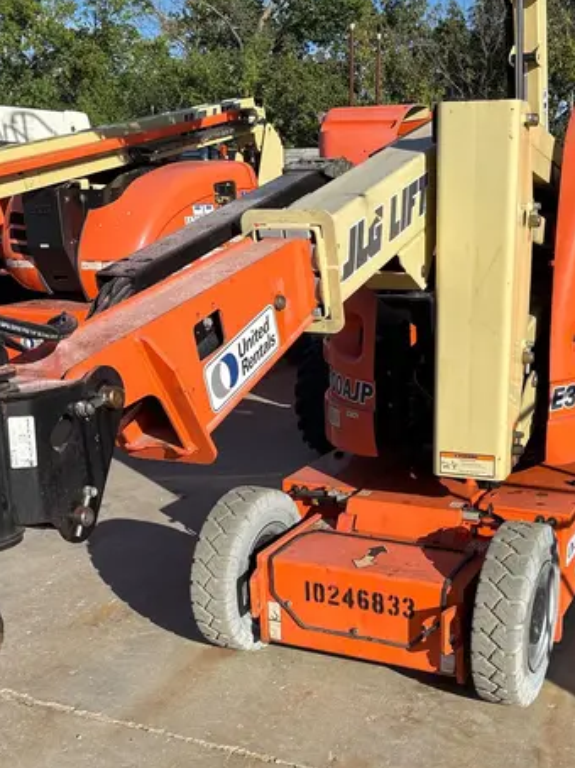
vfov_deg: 44.0
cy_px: 525
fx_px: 931
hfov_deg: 34.0
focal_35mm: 42
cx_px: 391
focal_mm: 5.96
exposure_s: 1/3106
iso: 50
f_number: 1.6
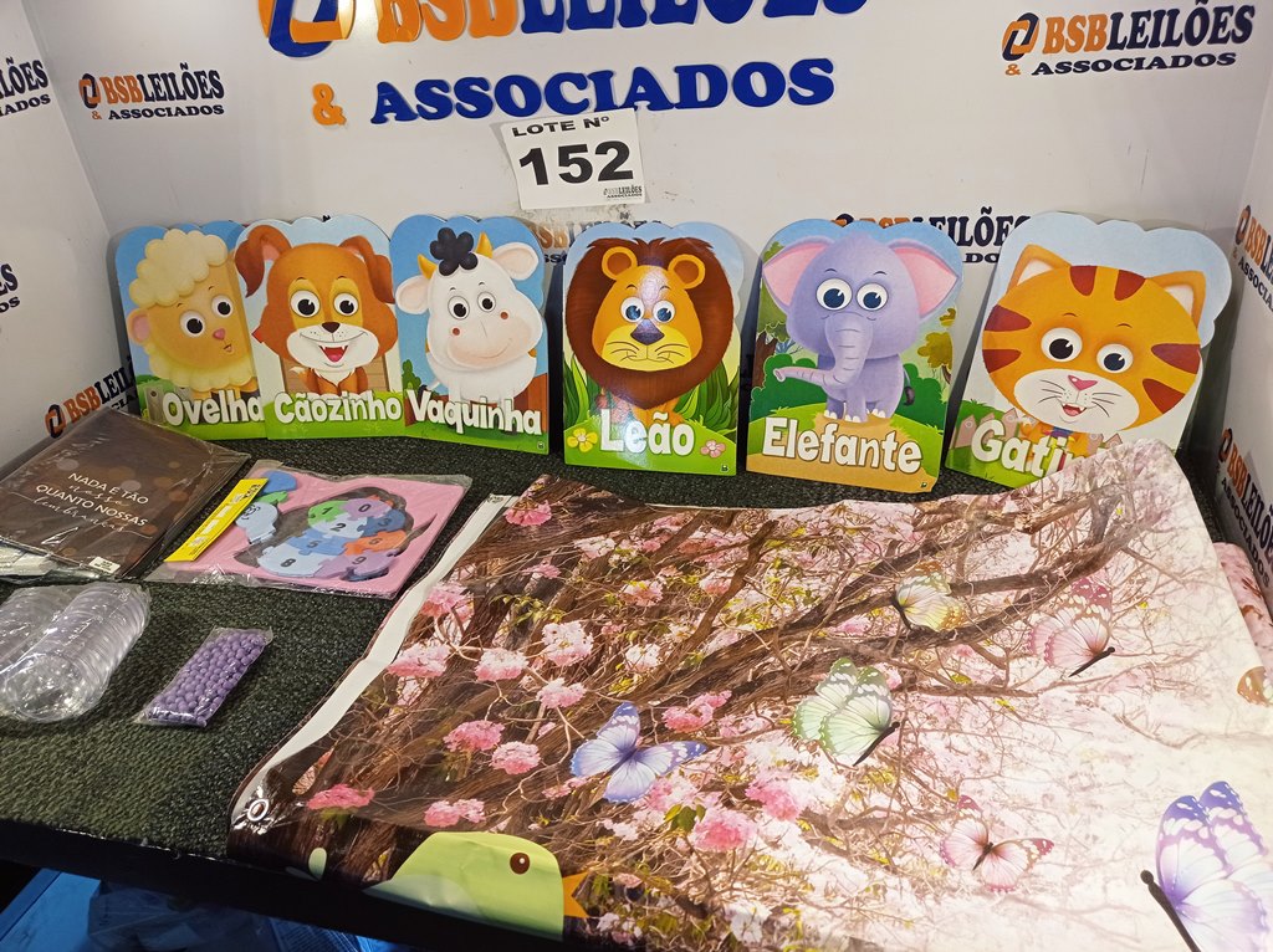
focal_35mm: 28
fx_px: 1029
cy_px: 476
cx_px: 636
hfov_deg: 63.5
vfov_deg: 49.7
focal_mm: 4.7
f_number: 1.79
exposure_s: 1/123
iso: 104
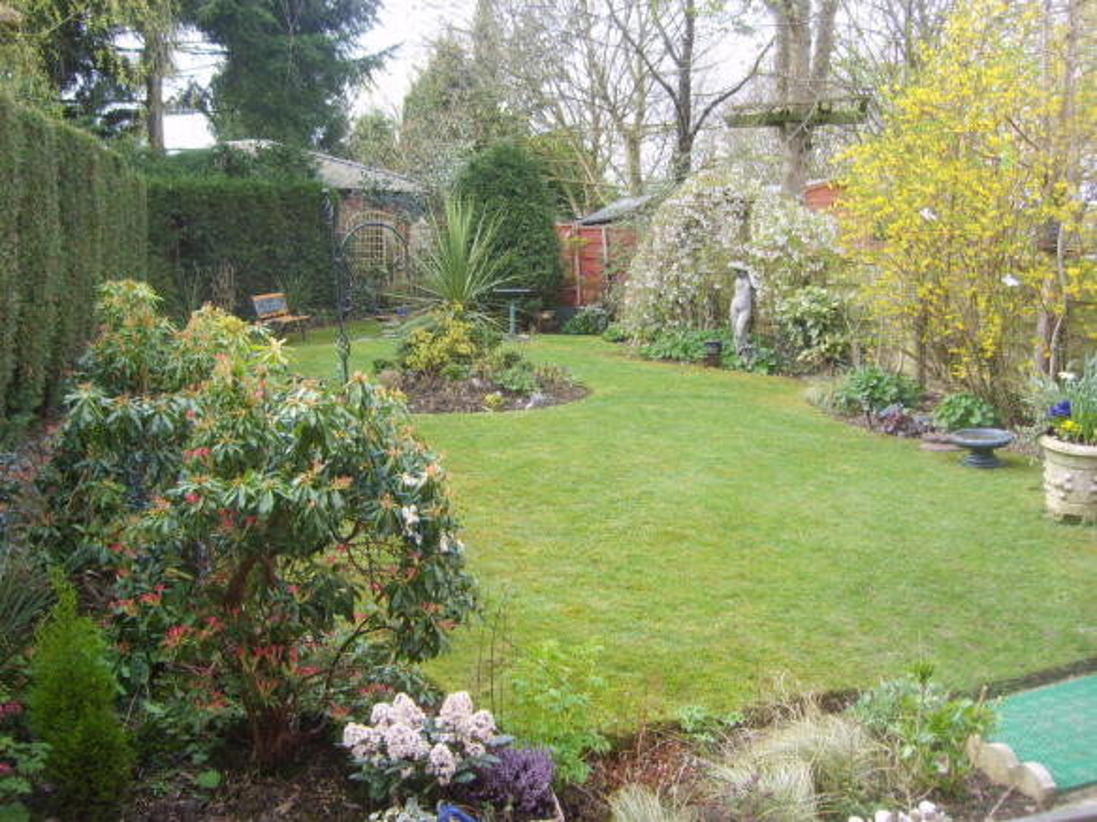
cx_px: 548
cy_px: 411
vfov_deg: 40.7
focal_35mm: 35
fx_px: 1109
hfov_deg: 52.6
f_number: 2.8
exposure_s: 1/125
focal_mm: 5.8
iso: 50
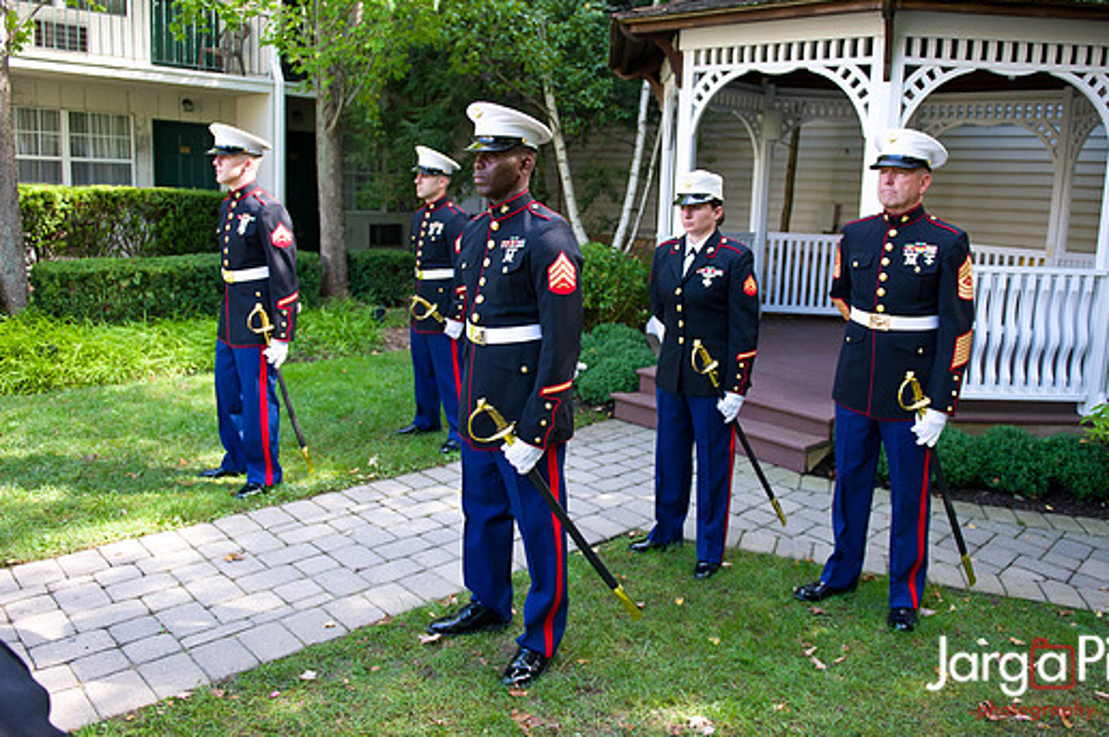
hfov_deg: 67.3
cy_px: 335
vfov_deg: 47.8
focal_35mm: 27
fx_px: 831
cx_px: 595
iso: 200
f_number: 3.2
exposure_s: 1/160
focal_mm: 24
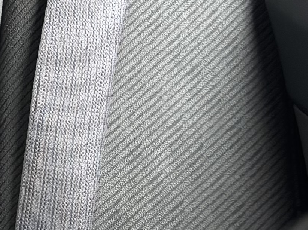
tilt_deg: -26.0
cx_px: -688
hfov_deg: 8.6
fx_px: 1610
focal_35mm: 181
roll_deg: -0.8
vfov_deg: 8.2
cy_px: 129
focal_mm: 5.96
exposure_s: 1/128
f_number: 1.6
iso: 40
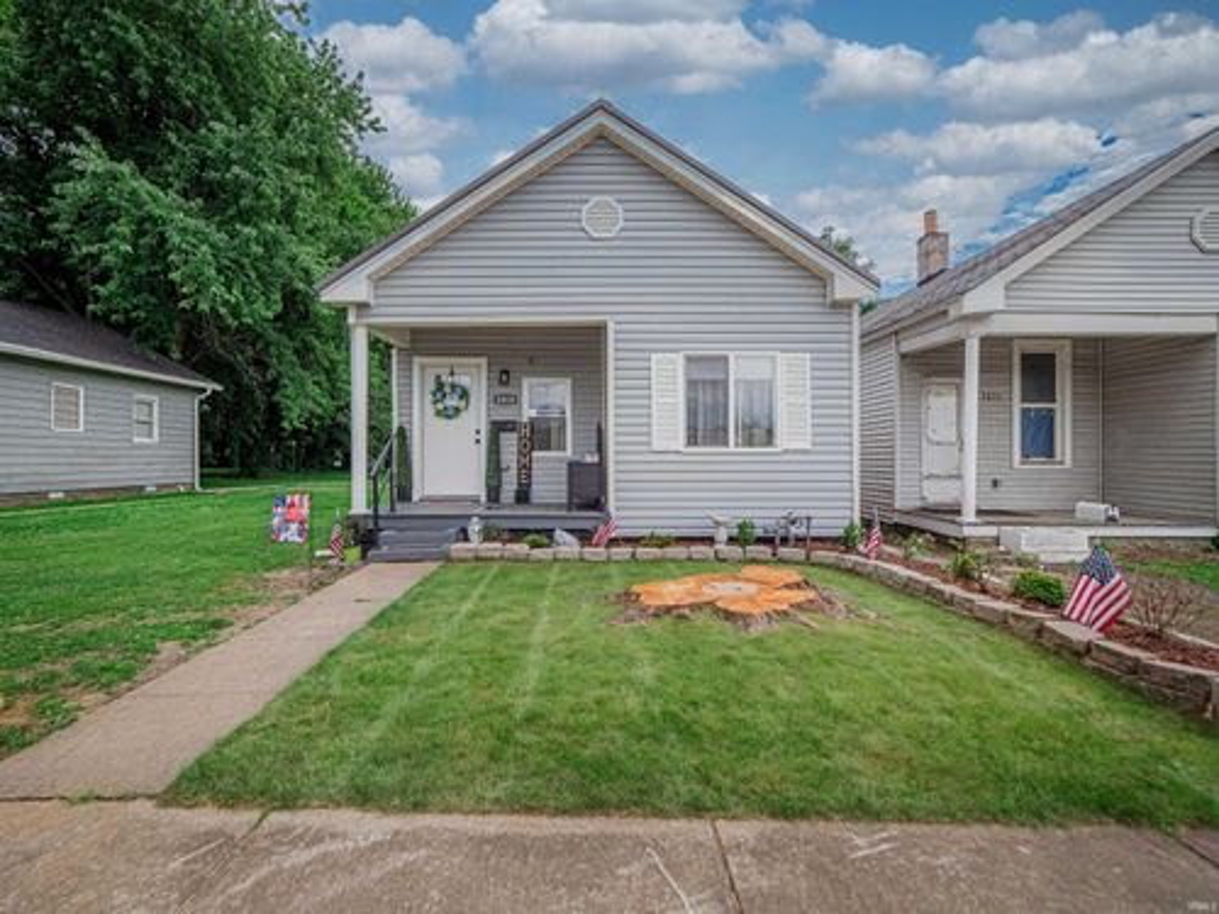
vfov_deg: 78.1
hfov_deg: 94.5
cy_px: 457
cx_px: 610
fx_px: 563
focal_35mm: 16
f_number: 3.5
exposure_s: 1/1250
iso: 200
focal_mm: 8
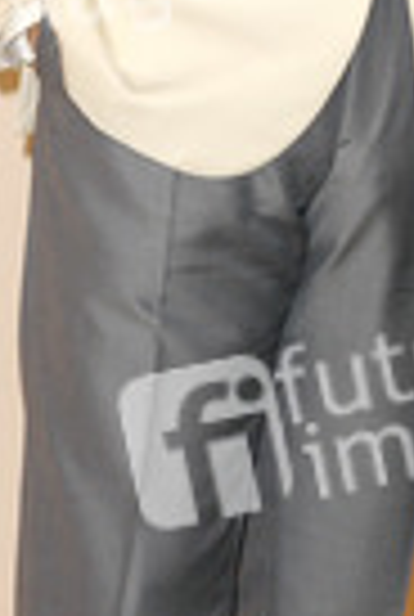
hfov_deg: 5.3
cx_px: 484
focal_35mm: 262
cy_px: -252
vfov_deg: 7.7
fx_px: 4497
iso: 1600
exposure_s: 1/200
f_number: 7.1
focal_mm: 90
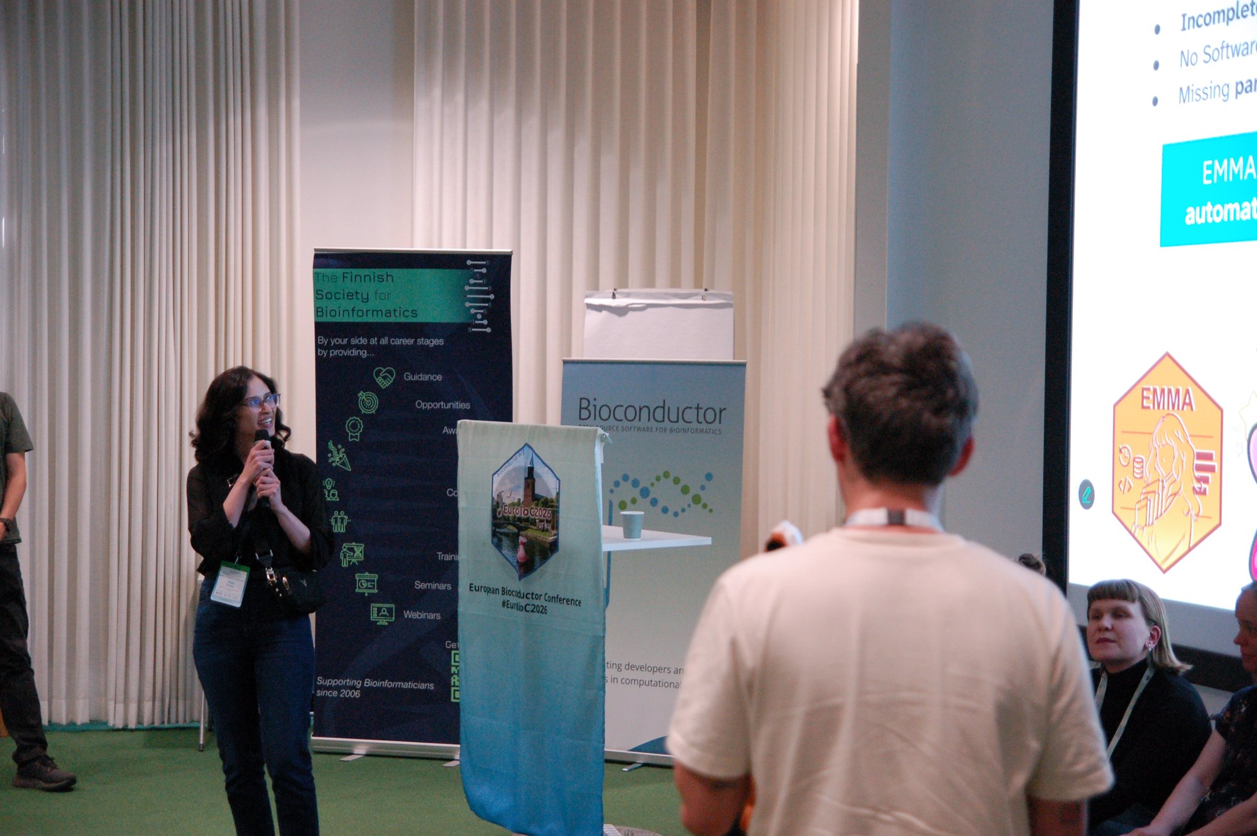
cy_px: 418
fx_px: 2617
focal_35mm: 75
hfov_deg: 27.0
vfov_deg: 18.2
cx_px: 628
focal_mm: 50
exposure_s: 1/125
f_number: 3.2
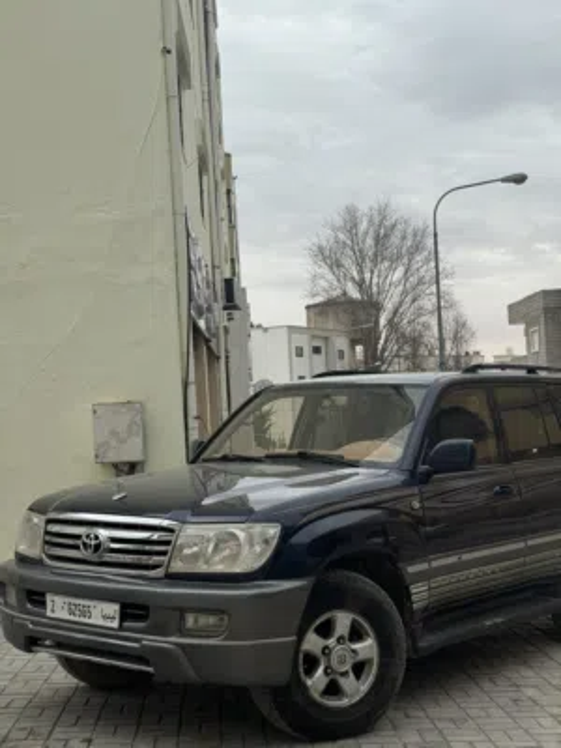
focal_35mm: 48
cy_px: 374
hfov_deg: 30.3
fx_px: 1037
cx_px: 280
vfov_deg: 39.7
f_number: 1.78
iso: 64
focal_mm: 6.76
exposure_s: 1/4608
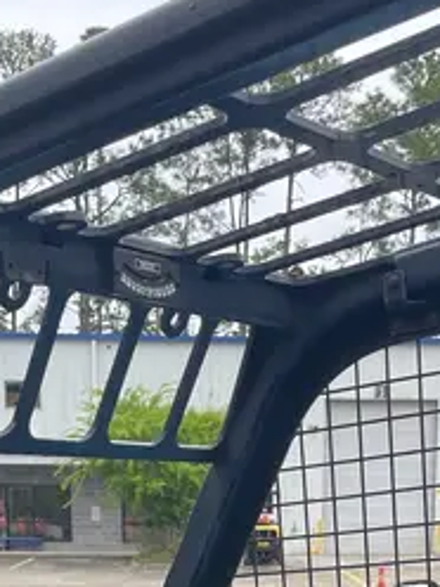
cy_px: 815
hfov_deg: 19.1
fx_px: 1305
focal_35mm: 77
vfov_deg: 22.1
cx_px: 253
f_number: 1.6
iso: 80
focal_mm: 4.2
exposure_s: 1/121
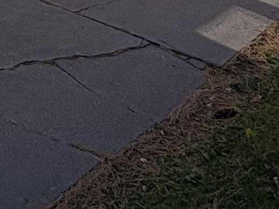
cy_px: -342
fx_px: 669
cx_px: -112
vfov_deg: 12.4
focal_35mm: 83
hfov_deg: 20.8
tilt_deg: +5.8
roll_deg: +0.7
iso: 50
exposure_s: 1/1449
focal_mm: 2.22
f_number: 2.2
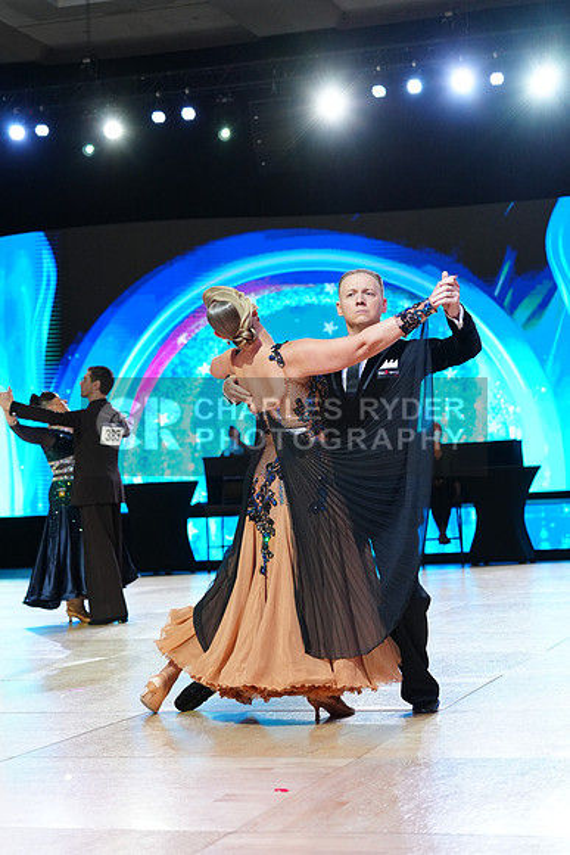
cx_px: 285
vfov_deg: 28.1
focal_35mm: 72
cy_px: 428
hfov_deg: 18.9
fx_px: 1709
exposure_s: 1/320
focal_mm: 72
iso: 2500
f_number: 4
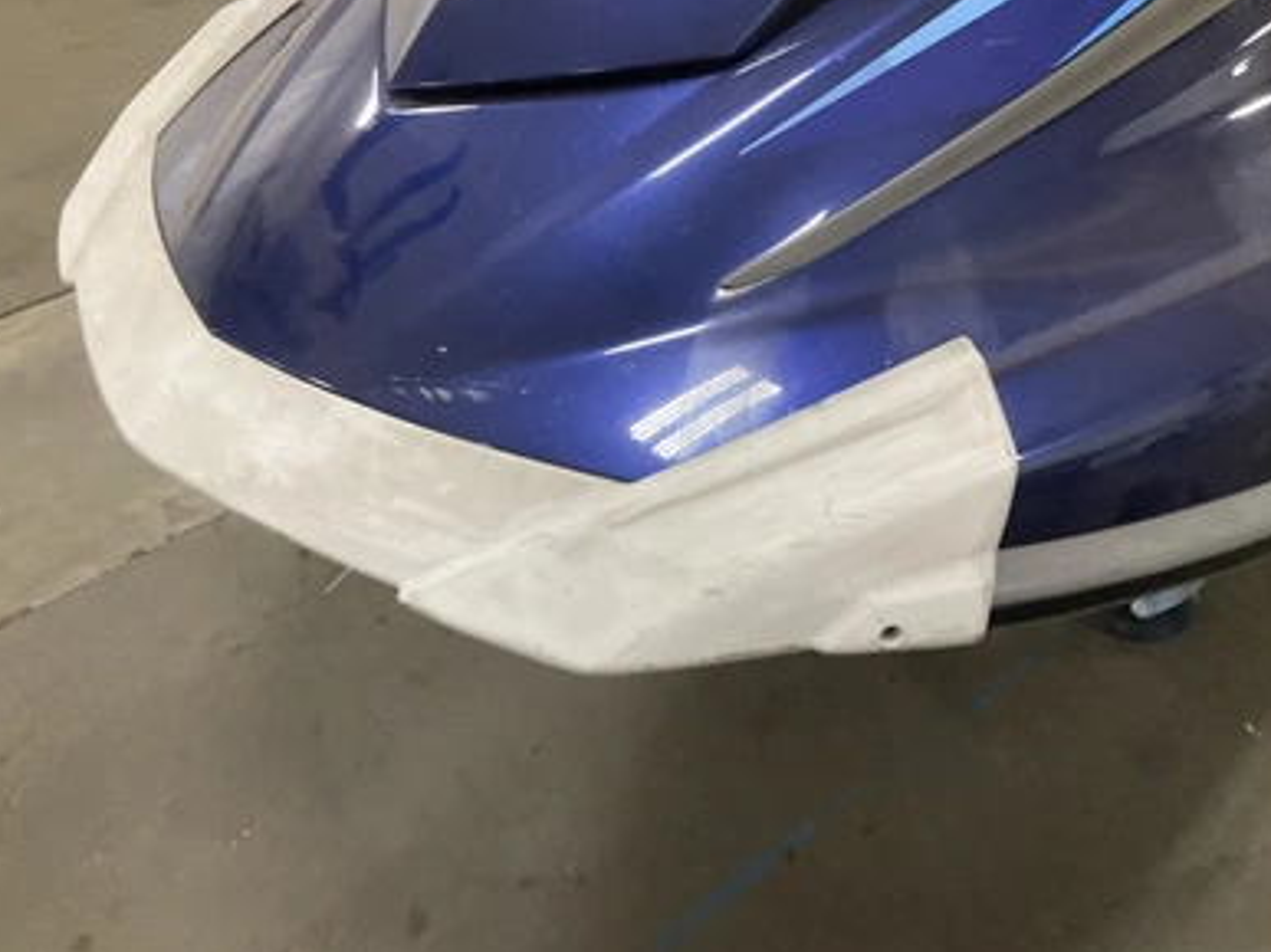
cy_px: 466
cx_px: 631
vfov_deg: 46.8
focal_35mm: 30
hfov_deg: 60.0
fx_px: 1101
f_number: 1.8
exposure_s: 1/60
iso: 200
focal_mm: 3
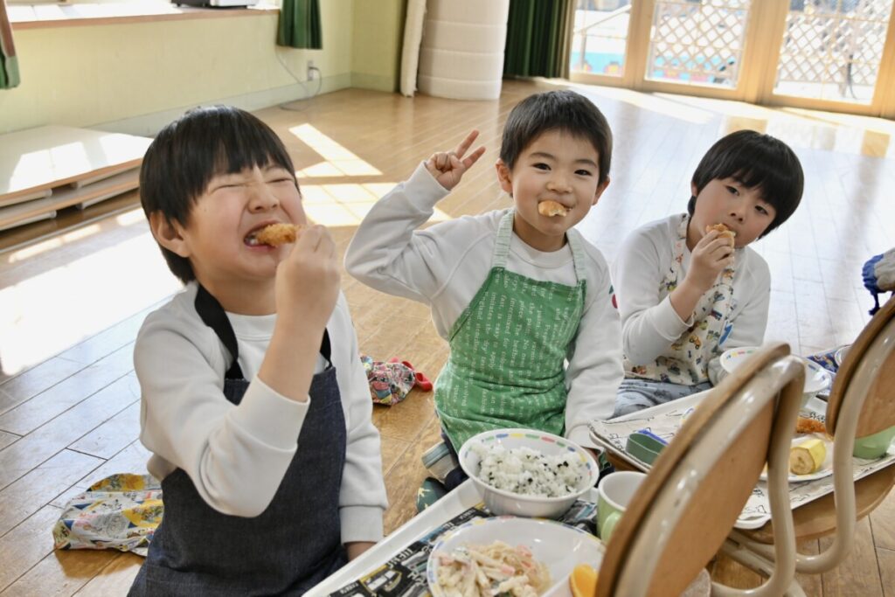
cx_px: 448
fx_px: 895
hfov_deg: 53.1
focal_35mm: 36
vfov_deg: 36.9
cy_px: 298
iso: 320
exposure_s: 1/250
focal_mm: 24
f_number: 4
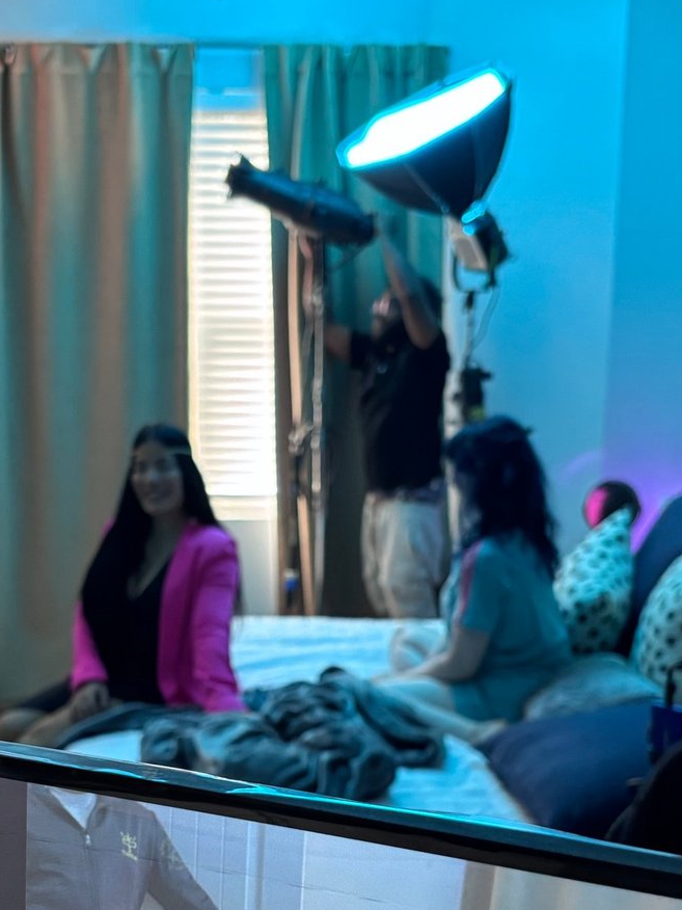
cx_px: 277
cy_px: 608
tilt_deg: -14.3
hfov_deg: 25.6
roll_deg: -0.3
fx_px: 1497
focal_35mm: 57
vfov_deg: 33.5
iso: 250
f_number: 1.6
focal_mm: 5.96
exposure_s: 1/60
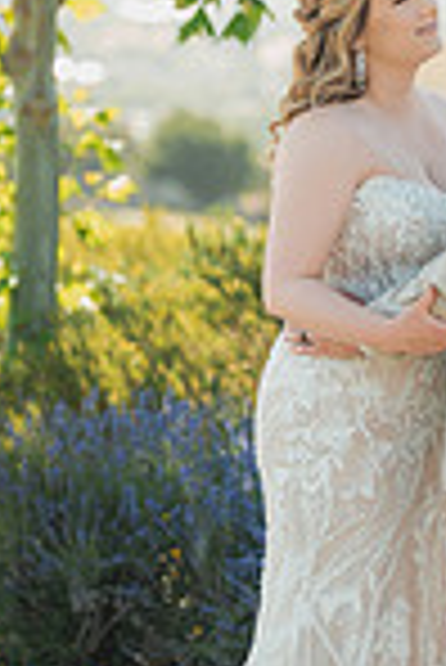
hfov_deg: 9.0
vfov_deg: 13.5
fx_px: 2818
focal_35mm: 152
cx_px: 500
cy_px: 256
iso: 50
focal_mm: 50
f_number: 1.4
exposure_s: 1/1250
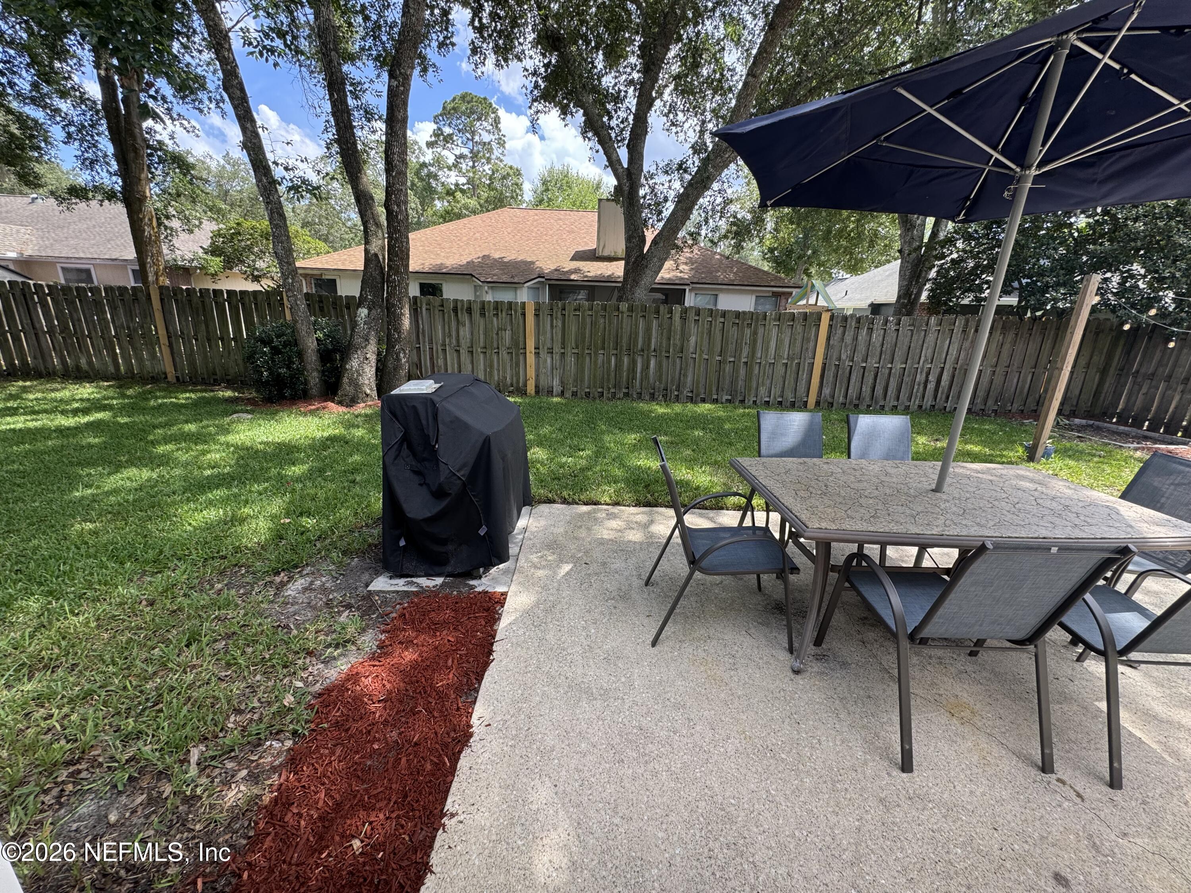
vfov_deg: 85.7
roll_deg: -1.8
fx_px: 482
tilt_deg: -16.3
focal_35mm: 14
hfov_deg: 102.1
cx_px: 596
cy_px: 446
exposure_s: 1/209
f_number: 2.2
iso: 40
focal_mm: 2.22
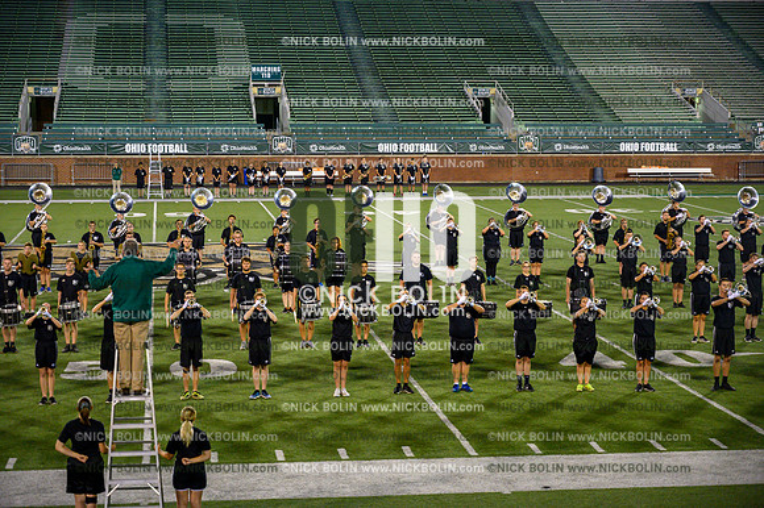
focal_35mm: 70
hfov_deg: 28.9
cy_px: 254
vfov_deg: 19.4
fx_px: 1485
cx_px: 382
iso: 4000
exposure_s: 1/1000
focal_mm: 70
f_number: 4
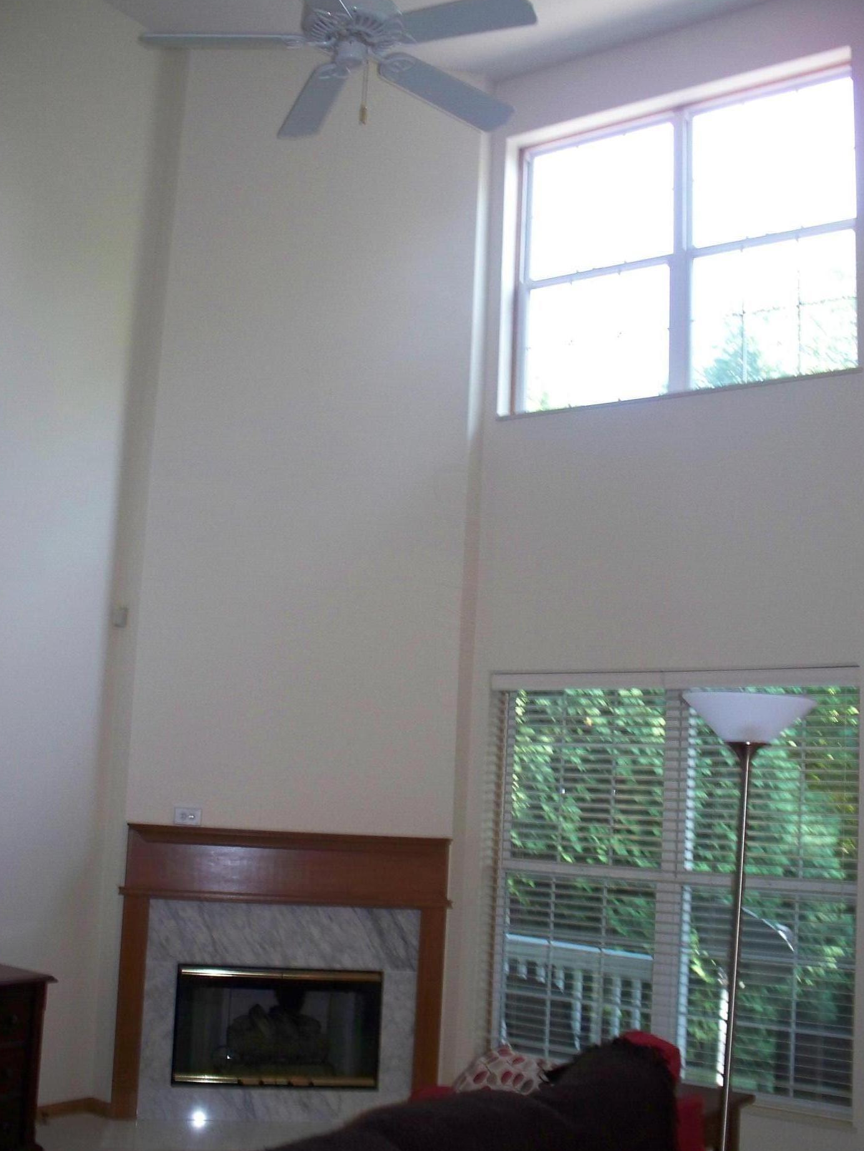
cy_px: 585
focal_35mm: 39
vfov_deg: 47.9
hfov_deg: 36.8
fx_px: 1298
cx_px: 461
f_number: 2.8
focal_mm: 7.54
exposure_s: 1/60
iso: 200
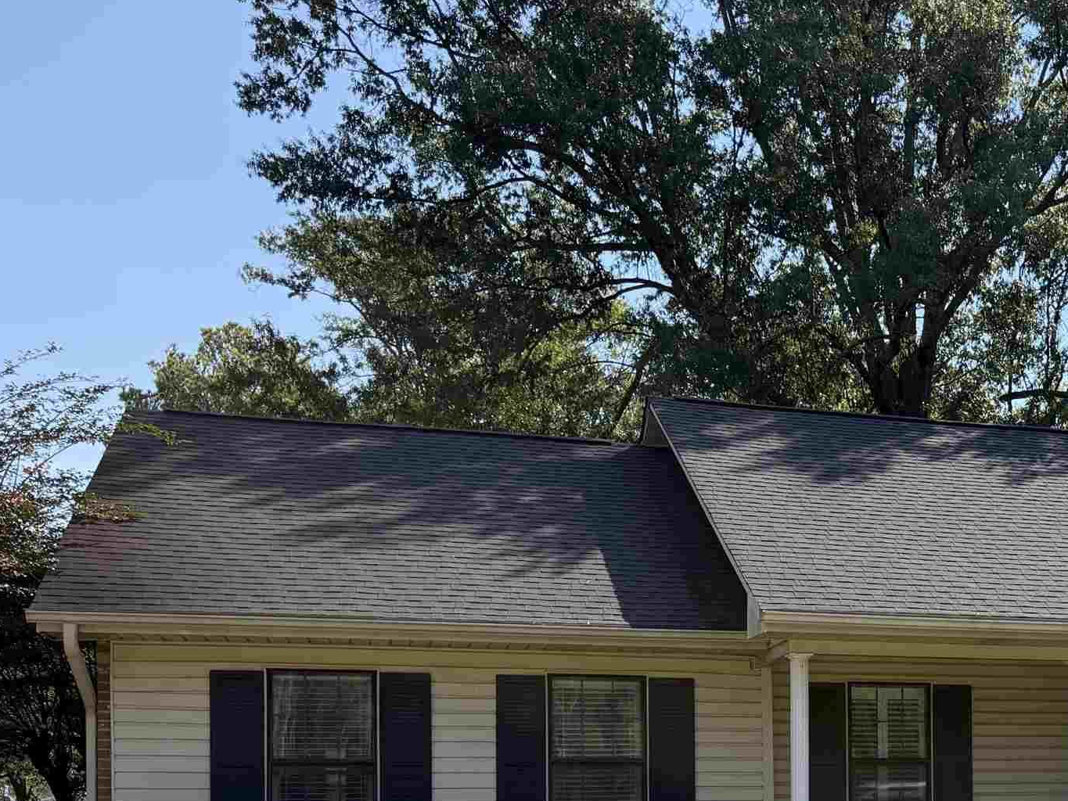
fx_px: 1666
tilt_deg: +0.6
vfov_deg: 25.9
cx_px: 1037
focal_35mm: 54
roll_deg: +0.7
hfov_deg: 33.0
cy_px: 762
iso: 100
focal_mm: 6.76
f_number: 1.78
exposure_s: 1/4167
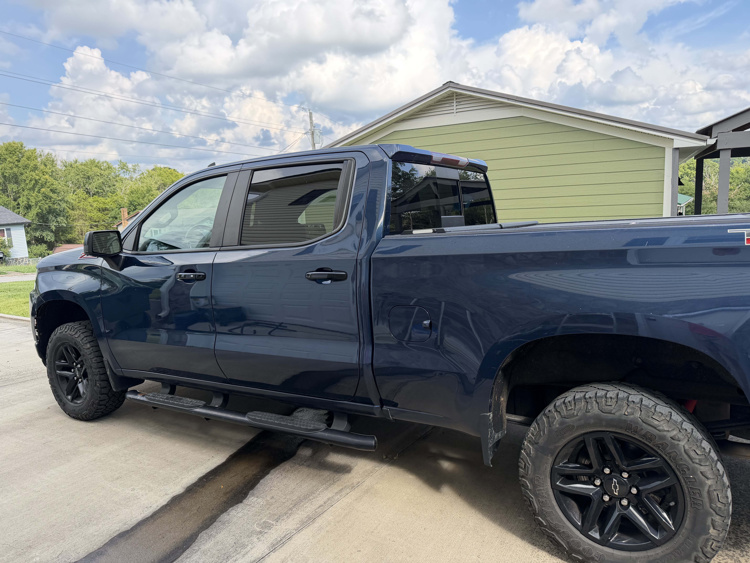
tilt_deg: -10.1
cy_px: 282
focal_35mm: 24
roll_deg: +3.0
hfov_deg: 71.6
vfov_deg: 56.8
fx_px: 520
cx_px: 375
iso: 100
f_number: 1.78
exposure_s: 1/1156
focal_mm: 6.76
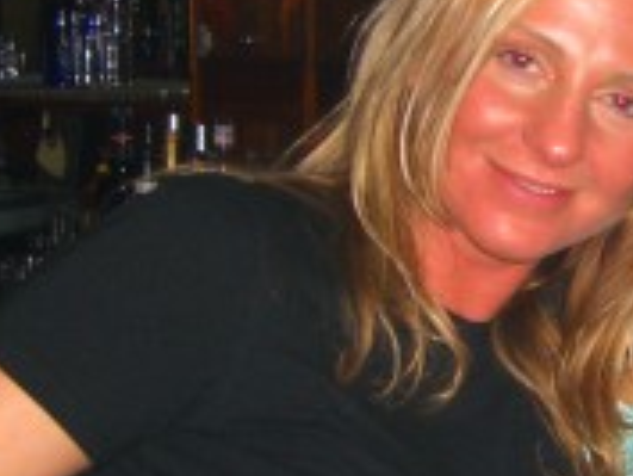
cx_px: 669
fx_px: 2361
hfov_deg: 14.9
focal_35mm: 129
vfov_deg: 11.5
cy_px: 179
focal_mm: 7.9
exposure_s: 1/60
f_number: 2.8
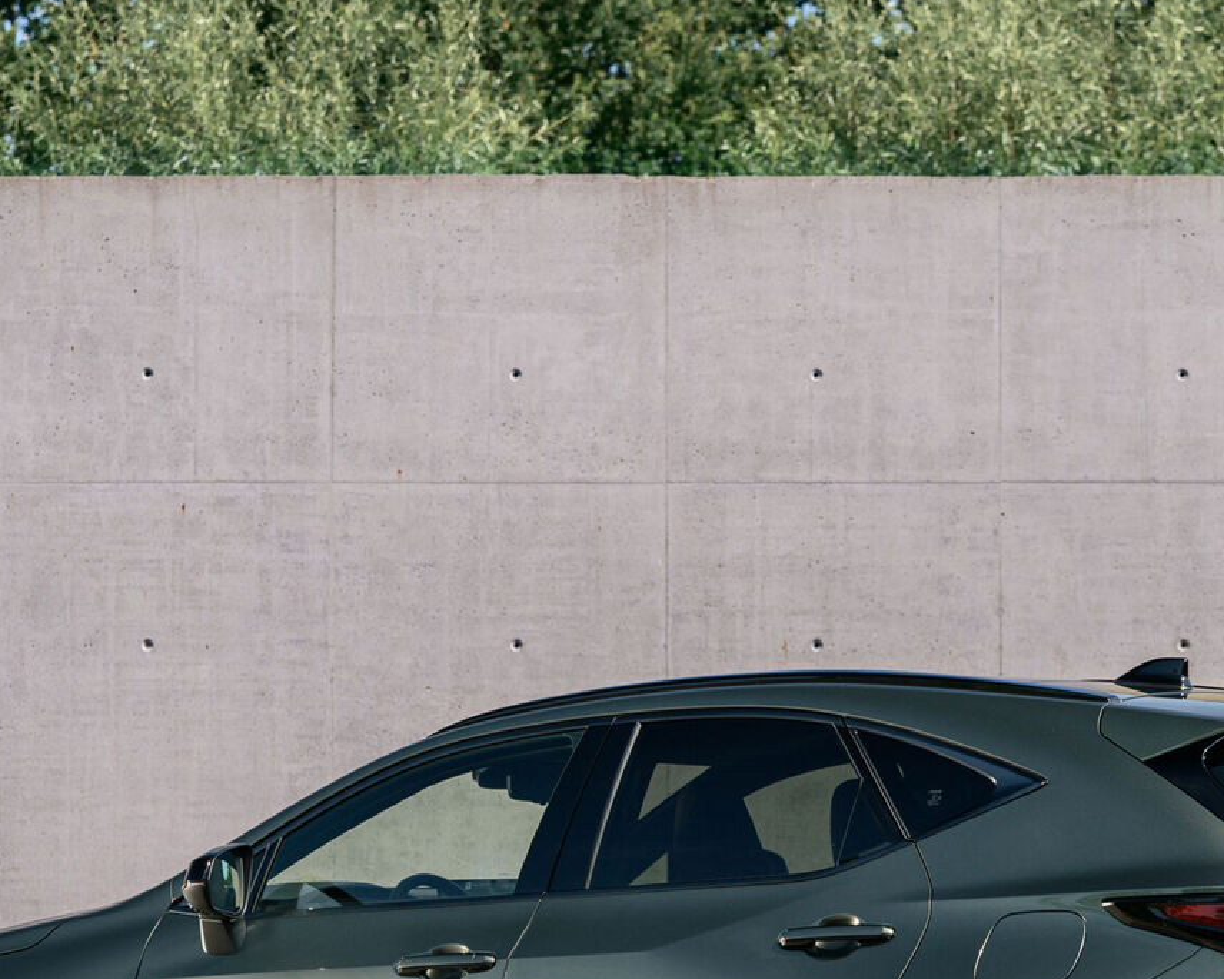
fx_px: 5108
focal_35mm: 141
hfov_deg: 13.7
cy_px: 858
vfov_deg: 10.9
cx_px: 698
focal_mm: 67
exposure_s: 1/500
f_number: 5
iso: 160
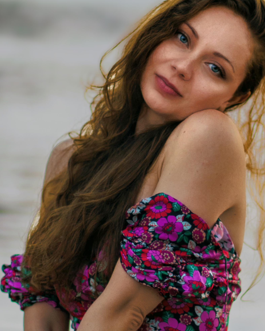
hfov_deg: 4.3
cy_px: 239
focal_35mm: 363
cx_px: 204
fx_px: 3563
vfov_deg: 5.3
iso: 200
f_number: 1.8
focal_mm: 85
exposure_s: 1/160
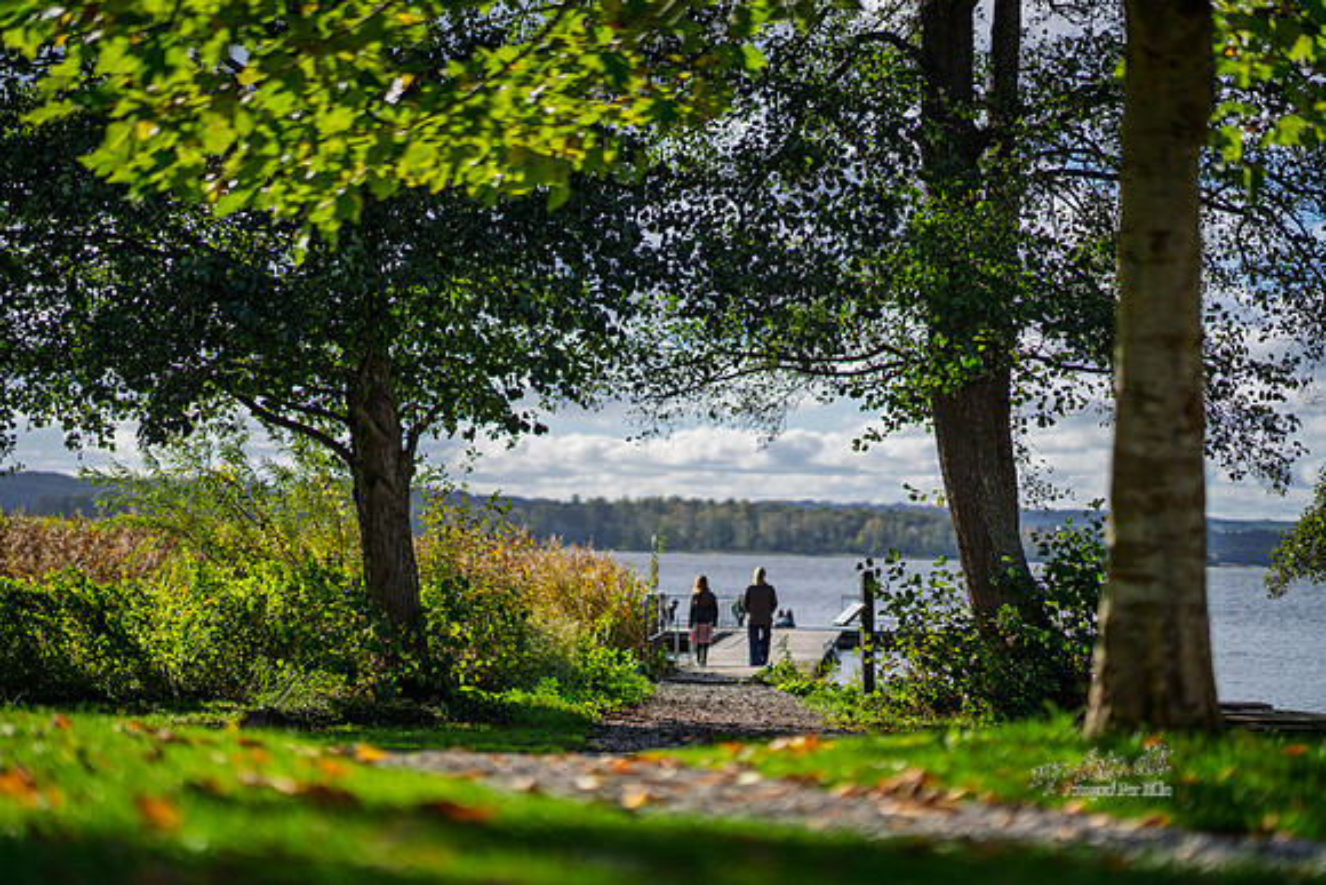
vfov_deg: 15.2
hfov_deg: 22.6
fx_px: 3311
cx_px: 663
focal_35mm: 90
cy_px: 442
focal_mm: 85
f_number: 1.4
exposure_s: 1/8000
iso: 64
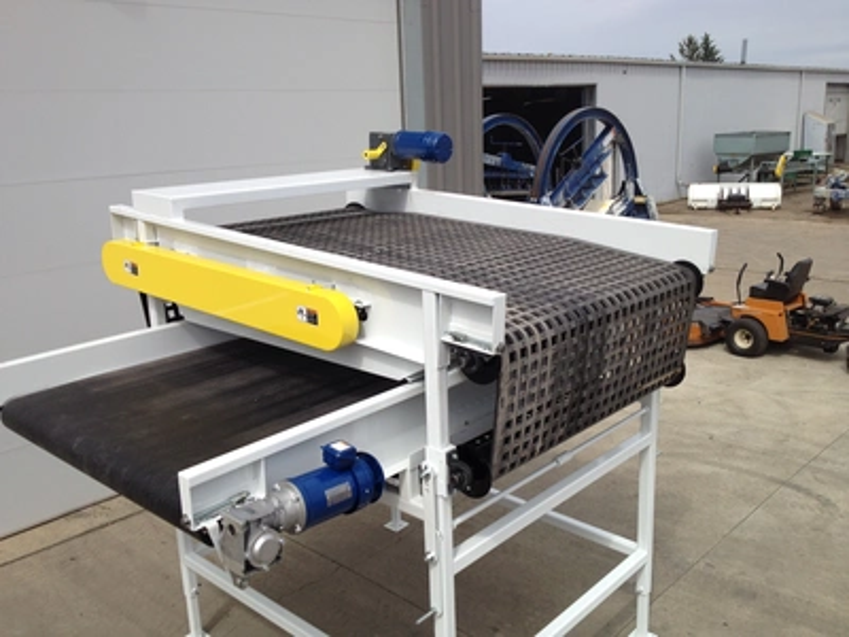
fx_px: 858
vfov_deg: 40.7
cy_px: 318
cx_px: 424
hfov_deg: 52.6
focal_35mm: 35
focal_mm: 4.28
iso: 50
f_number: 2.4
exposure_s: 1/1972
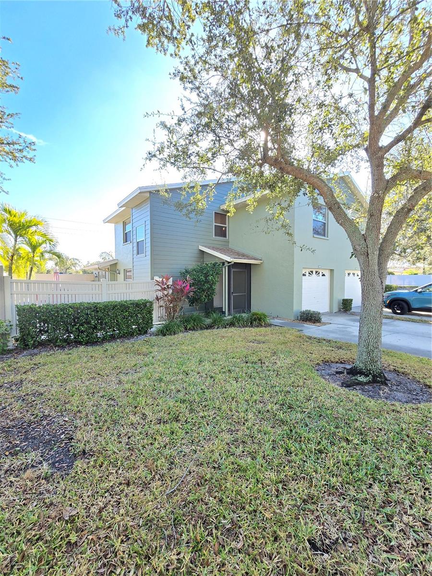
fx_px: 216
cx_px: 216
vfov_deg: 106.2
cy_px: 288
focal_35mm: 13
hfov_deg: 89.9
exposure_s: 1/132
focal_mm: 2.2
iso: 50
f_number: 2.2
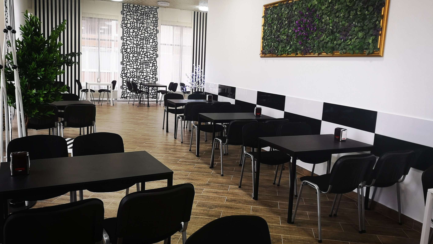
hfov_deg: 64.3
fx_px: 344
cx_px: 218
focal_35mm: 30
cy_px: 119
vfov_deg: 38.9
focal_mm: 3.95
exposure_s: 1/50
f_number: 1.8
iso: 125
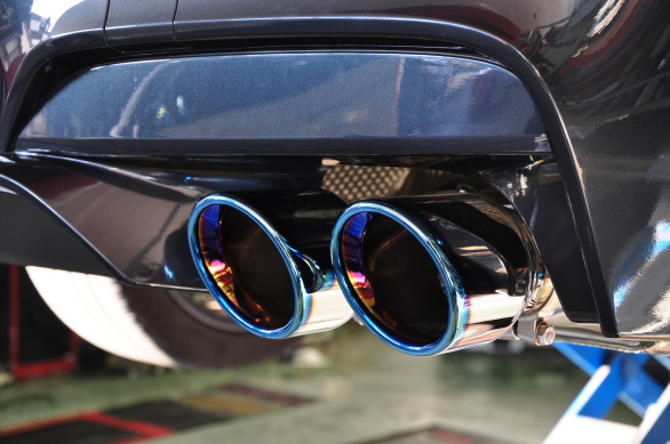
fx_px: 1394
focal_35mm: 75
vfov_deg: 18.1
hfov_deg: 27.0
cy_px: 222
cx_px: 335
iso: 400
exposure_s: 1/30
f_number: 7.1
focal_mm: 50
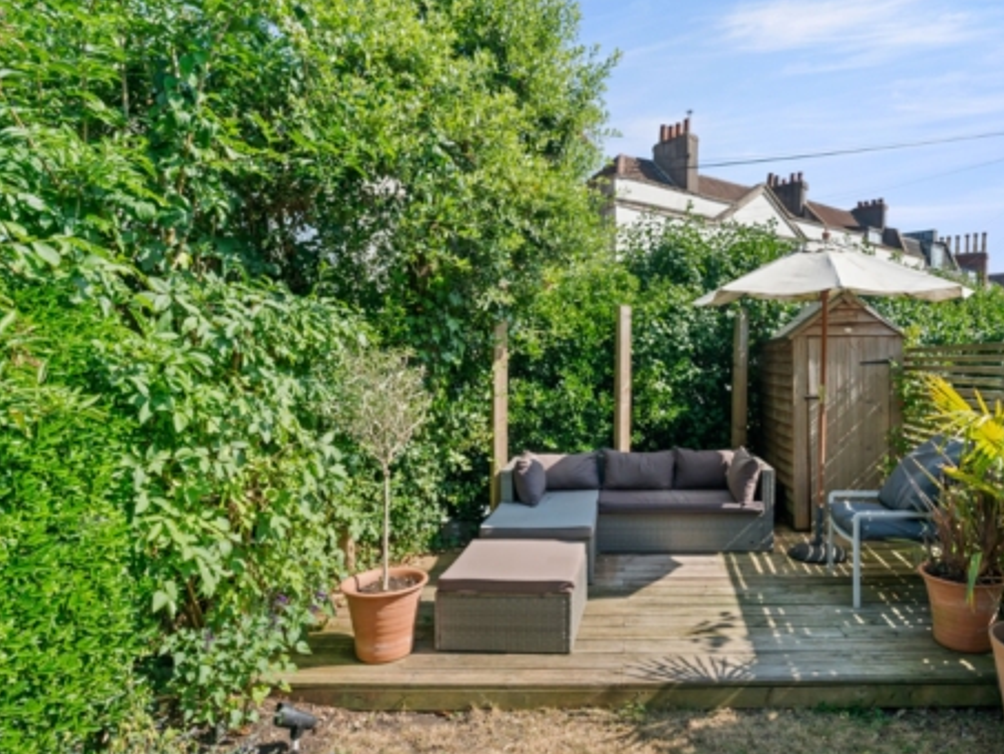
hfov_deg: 73.5
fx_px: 657
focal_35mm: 23
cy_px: 383
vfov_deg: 59.7
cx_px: 629
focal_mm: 17.5
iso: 250
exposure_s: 1/250
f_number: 7.1
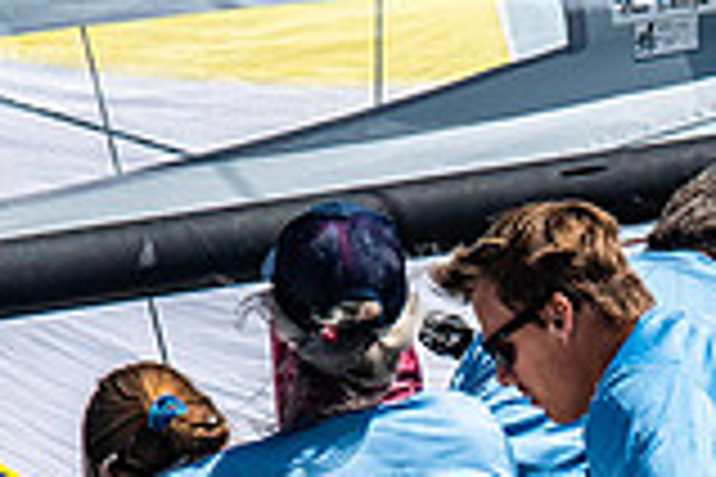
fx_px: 32715
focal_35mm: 1645
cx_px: 743
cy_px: 632
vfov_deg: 0.8
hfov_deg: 1.3
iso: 500
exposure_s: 1/8000
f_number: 5
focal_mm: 300
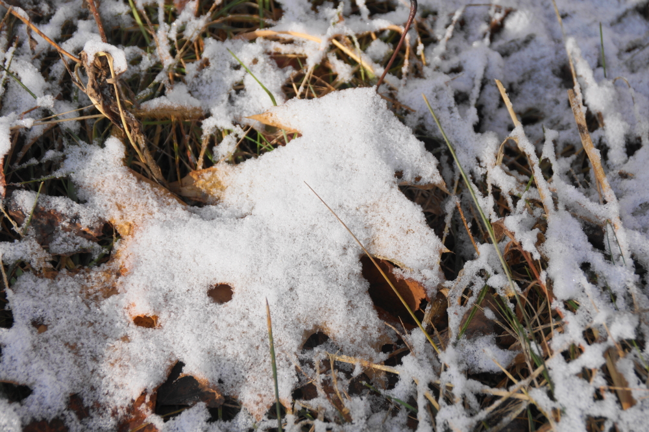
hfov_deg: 19.5
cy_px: 216
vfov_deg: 13.0
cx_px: 324
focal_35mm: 105
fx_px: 1892
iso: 100
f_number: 6.3
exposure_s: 1/200
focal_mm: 70
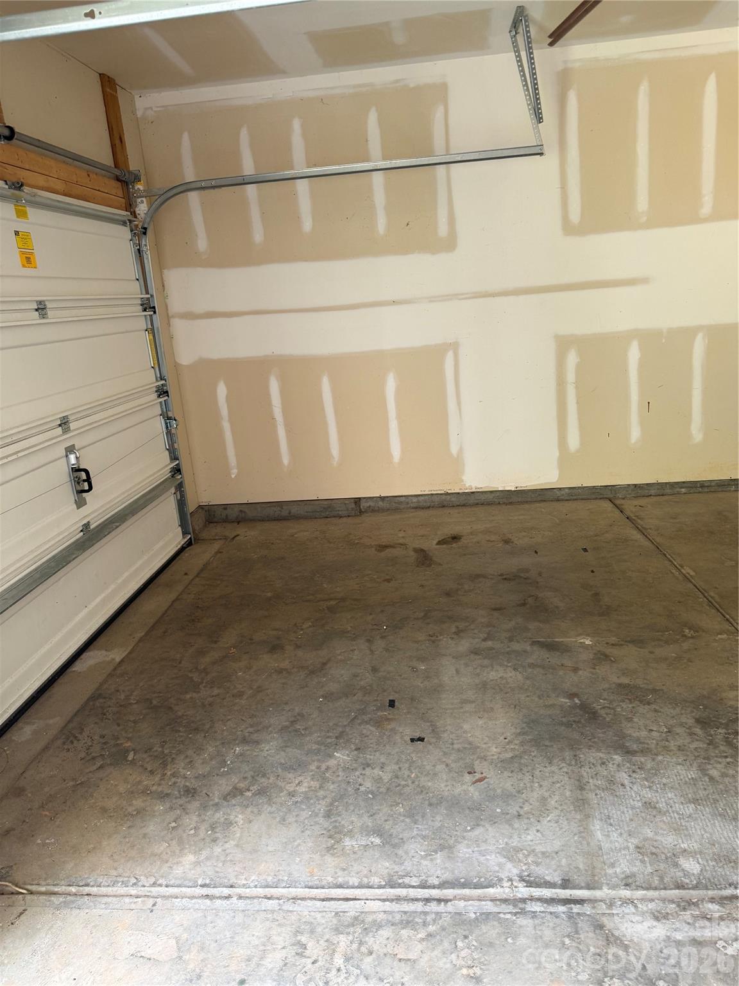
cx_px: 370
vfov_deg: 71.6
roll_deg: +7.6
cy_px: 493
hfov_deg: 56.8
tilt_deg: -15.3
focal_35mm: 24
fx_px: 683
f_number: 1.78
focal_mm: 6.76
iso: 125
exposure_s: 1/121
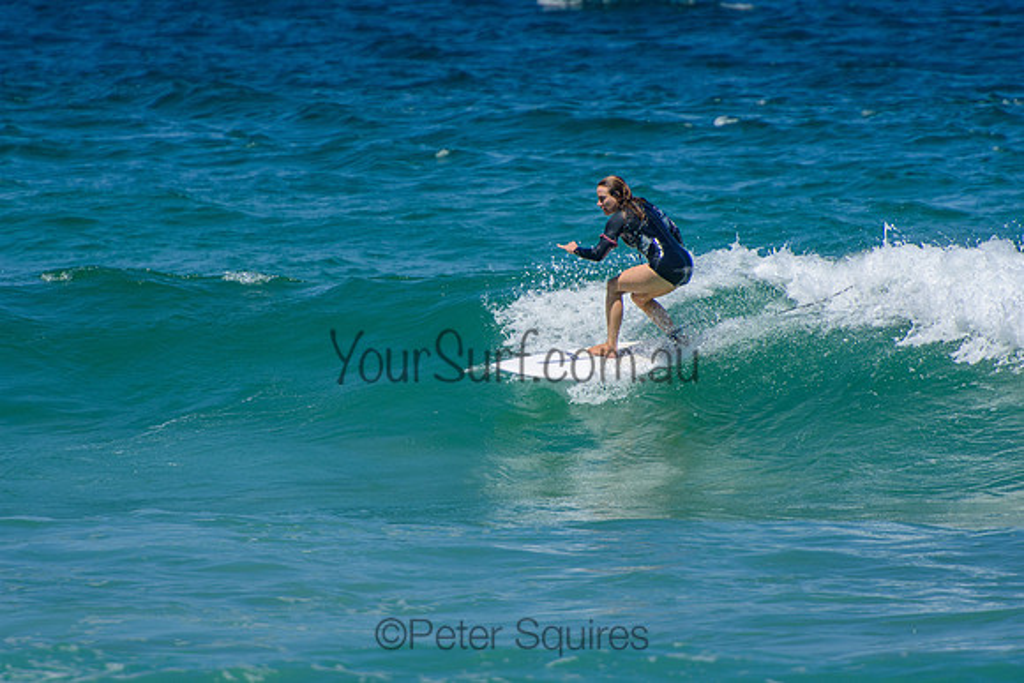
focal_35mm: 600
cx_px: 512
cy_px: 342
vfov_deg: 2.3
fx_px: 17070
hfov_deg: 3.4
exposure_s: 1/2000
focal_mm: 400
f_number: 5.6
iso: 280
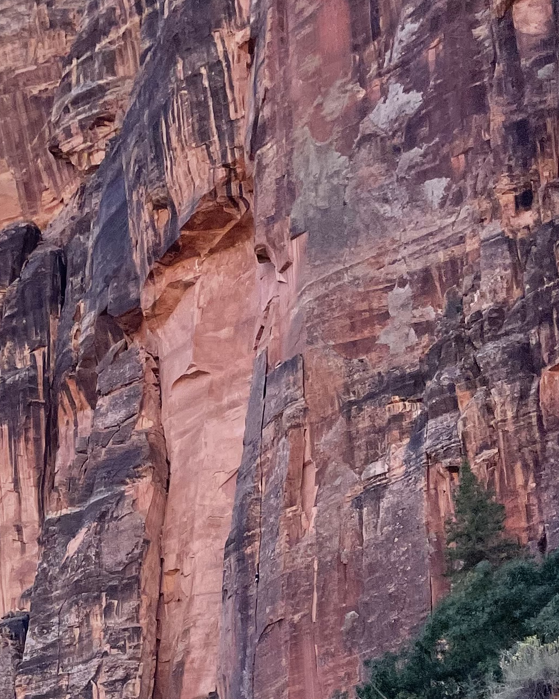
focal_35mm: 79
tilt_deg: +20.8
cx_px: -115
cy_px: 810
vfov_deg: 22.5
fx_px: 1634
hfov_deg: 18.4
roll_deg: -7.1
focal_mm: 4.2
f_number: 1.6
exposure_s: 1/1319
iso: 32
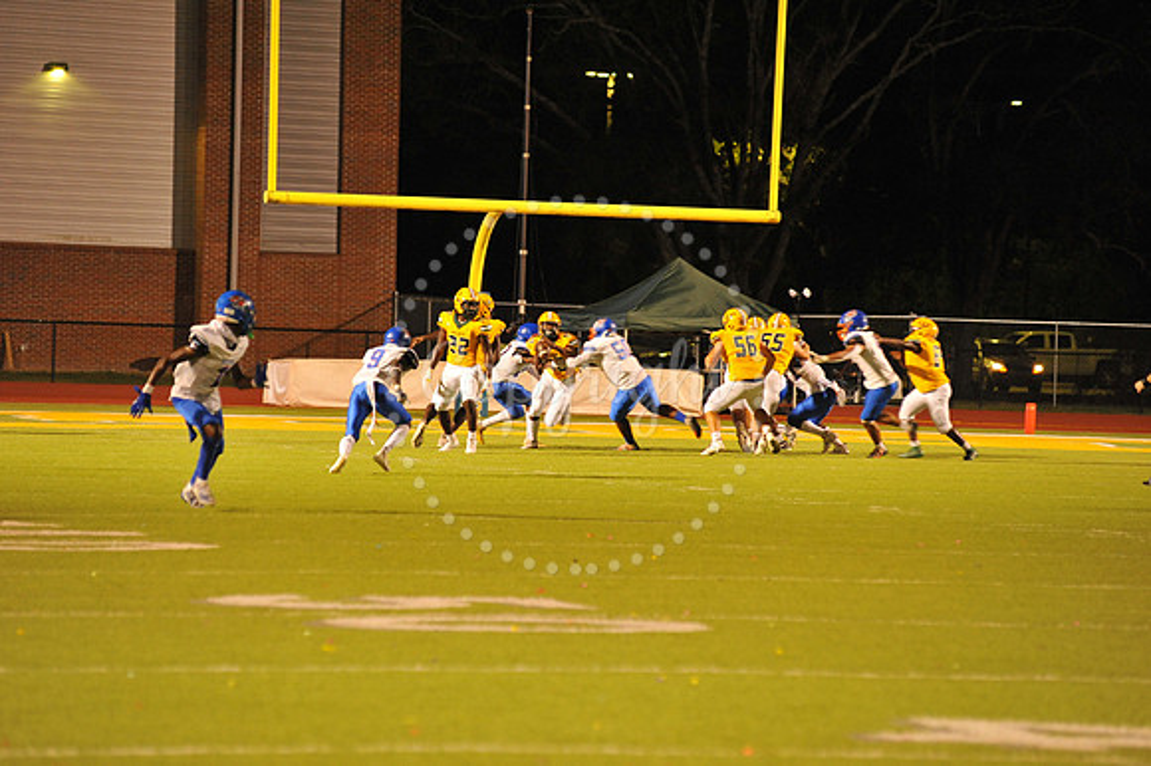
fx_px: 6391
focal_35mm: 200
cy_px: 383
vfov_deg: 6.9
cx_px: 576
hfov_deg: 10.3
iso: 3200
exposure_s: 1/160
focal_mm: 200
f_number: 4.5
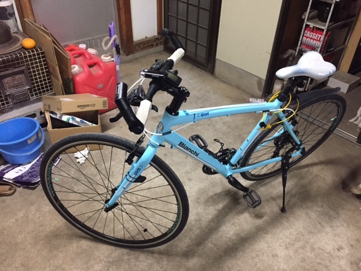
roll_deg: -3.3
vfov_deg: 48.2
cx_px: 180
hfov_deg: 61.7
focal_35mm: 29
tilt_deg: -37.4
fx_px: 302
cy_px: 136
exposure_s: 1/17
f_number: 2.2
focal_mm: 4.15
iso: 250
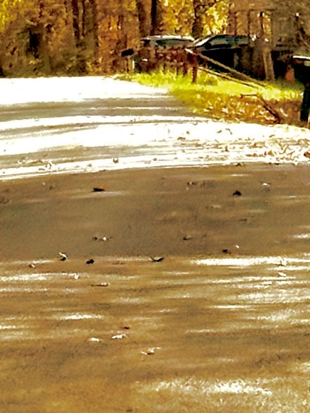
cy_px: -950
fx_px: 3951
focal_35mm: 331
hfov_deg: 4.5
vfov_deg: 5.5
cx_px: 135
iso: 64
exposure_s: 1/3731
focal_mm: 6.86
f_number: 1.78
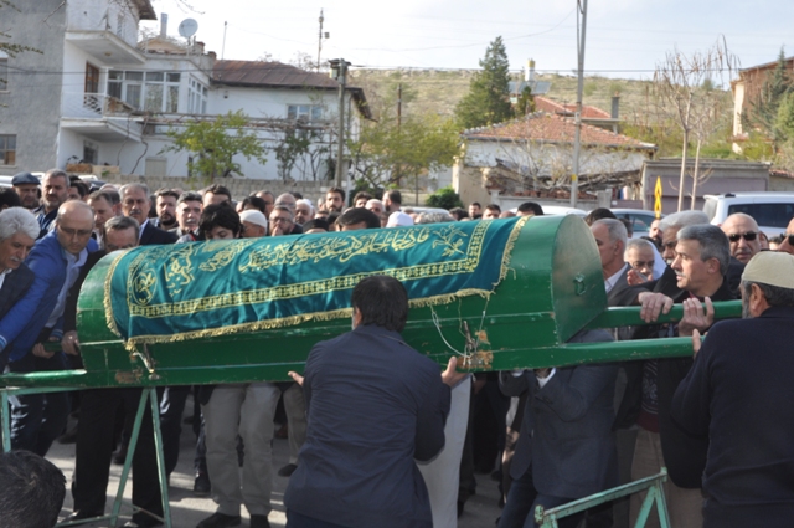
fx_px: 1123
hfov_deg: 38.9
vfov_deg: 26.4
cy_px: 264
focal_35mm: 51
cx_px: 397
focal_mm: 34
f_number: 8
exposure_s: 1/200
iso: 200
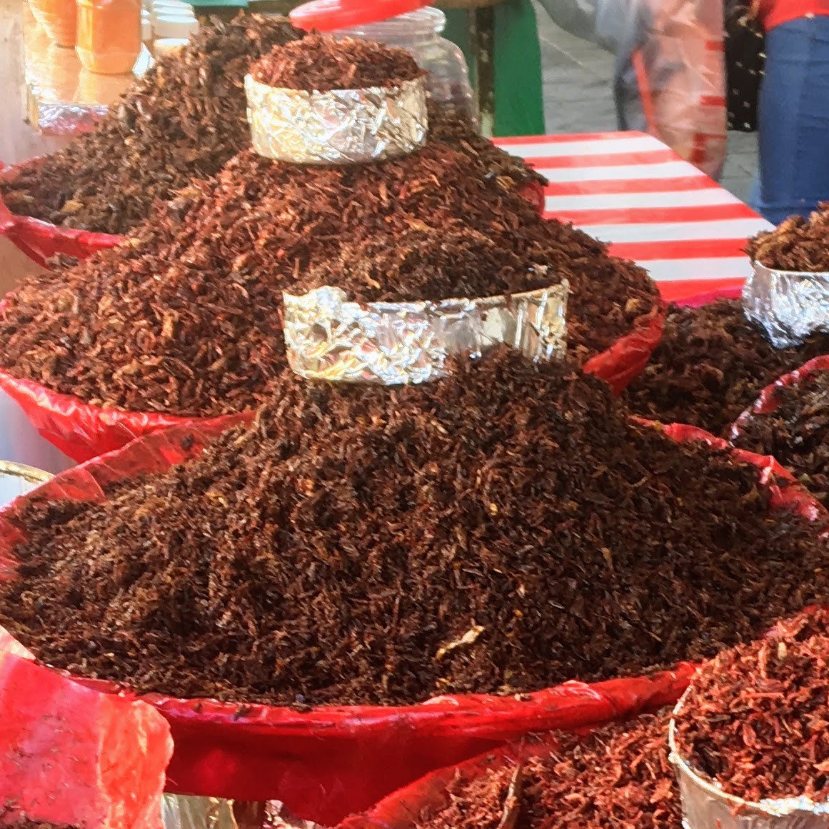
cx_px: 516
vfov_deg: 18.9
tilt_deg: -26.6
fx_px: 2411
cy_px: 846
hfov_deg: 19.5
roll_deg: -0.5
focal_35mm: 89
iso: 25
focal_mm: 4.15
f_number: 2.2
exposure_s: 1/40
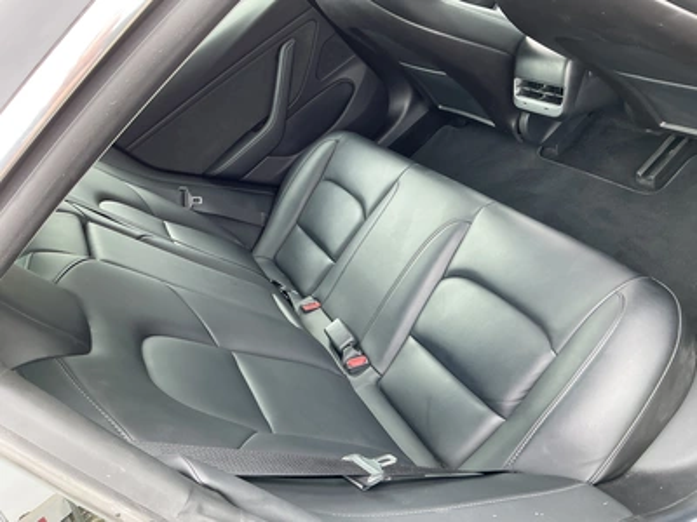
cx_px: 348
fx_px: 564
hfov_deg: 63.4
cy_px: 261
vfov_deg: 49.7
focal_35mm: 28
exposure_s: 1/80
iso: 64
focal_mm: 3
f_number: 1.8
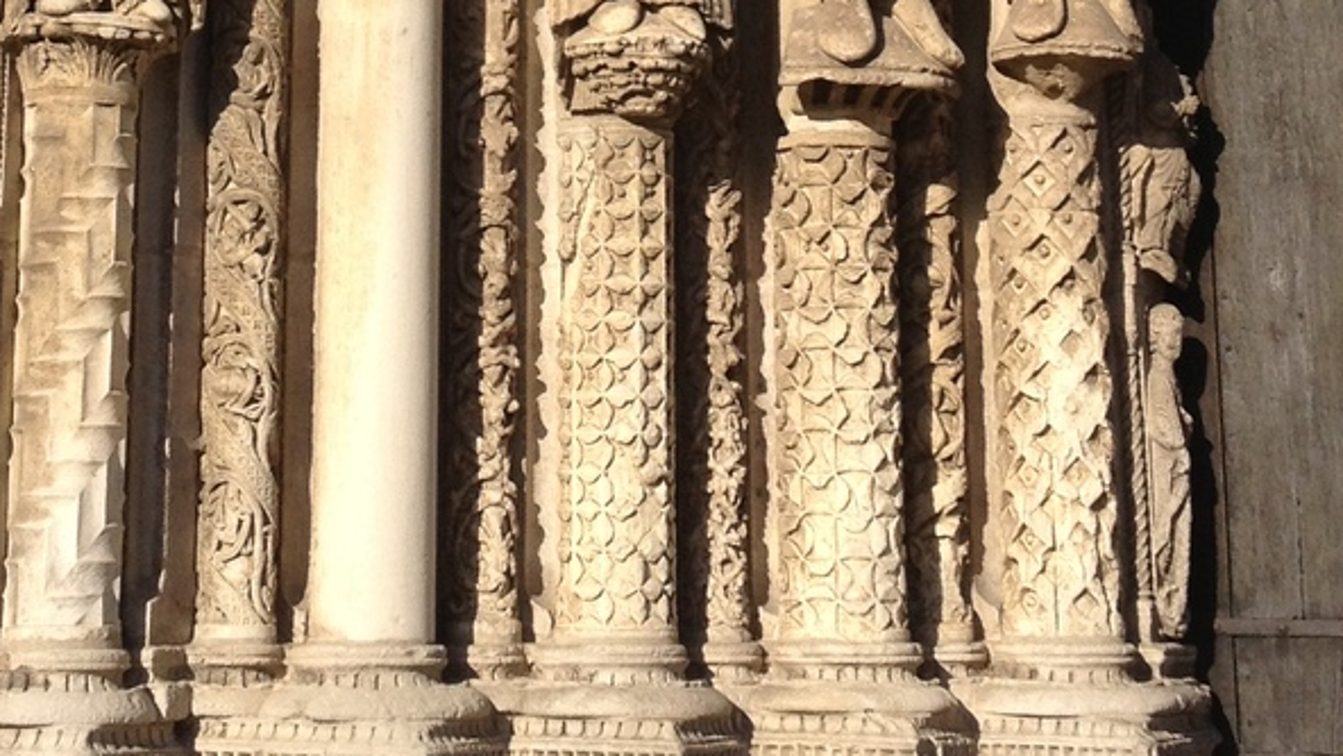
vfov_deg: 11.4
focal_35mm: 103
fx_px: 3668
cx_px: 485
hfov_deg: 20.7
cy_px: -284
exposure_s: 1/2208
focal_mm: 4.28
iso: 50
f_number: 2.4
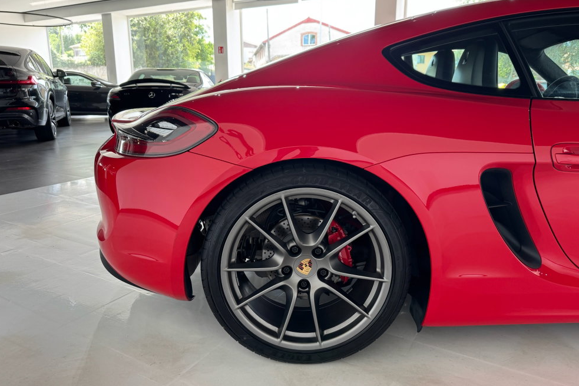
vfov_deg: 49.5
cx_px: 289
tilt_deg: -12.7
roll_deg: +0.4
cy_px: 187
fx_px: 418
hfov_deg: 69.4
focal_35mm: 26
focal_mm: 6.76
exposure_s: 1/121
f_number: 1.78
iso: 125
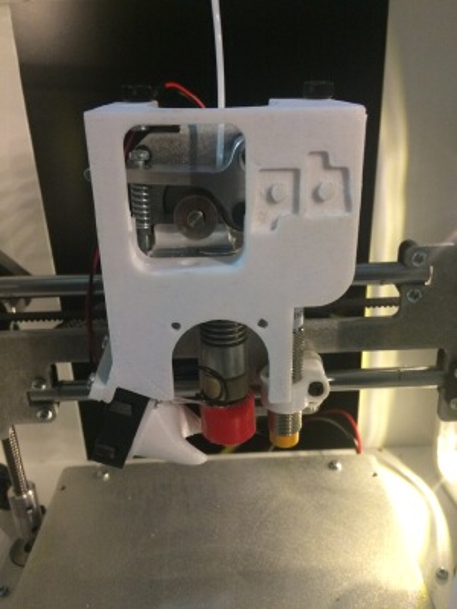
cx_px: 228
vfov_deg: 61.7
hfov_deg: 48.2
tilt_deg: -25.5
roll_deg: +3.8
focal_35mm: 29
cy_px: 304
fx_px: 510
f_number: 2.2
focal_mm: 4.15
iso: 250
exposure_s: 1/20
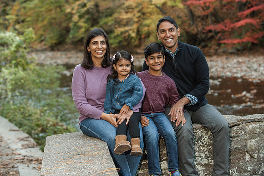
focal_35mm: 86
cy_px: 84
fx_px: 628
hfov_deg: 23.7
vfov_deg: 16.0
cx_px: 126
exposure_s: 1/125
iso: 640
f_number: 4
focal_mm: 82
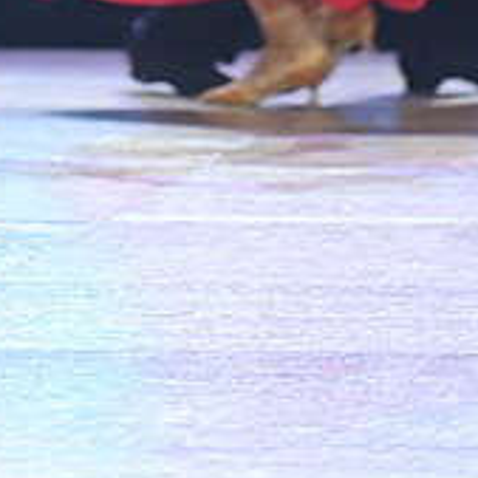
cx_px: 236
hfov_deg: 3.0
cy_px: -317
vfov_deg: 3.0
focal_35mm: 582
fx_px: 9092
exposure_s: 1/250
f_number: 4
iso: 2000
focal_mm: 200
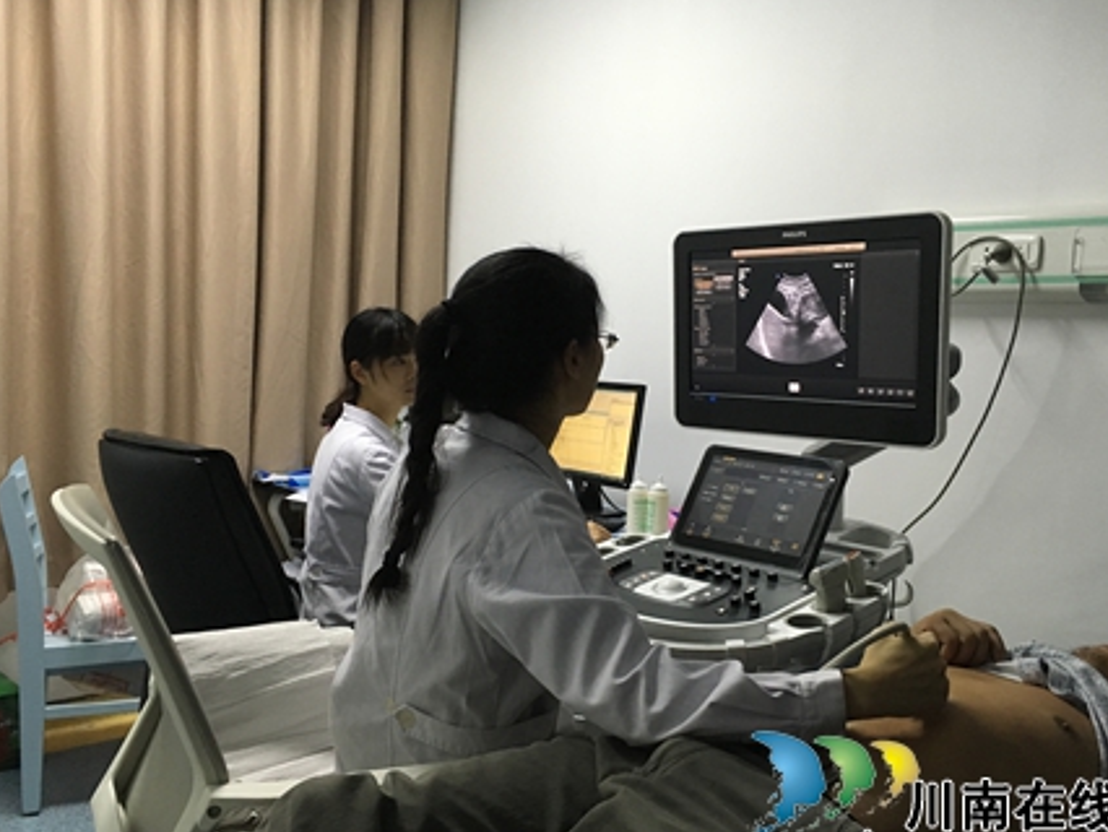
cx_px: 575
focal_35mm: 34
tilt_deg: -7.3
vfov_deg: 41.8
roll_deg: -2.4
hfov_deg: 53.9
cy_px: 464
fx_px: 1089
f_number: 2.2
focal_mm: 4.15
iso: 200
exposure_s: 1/33
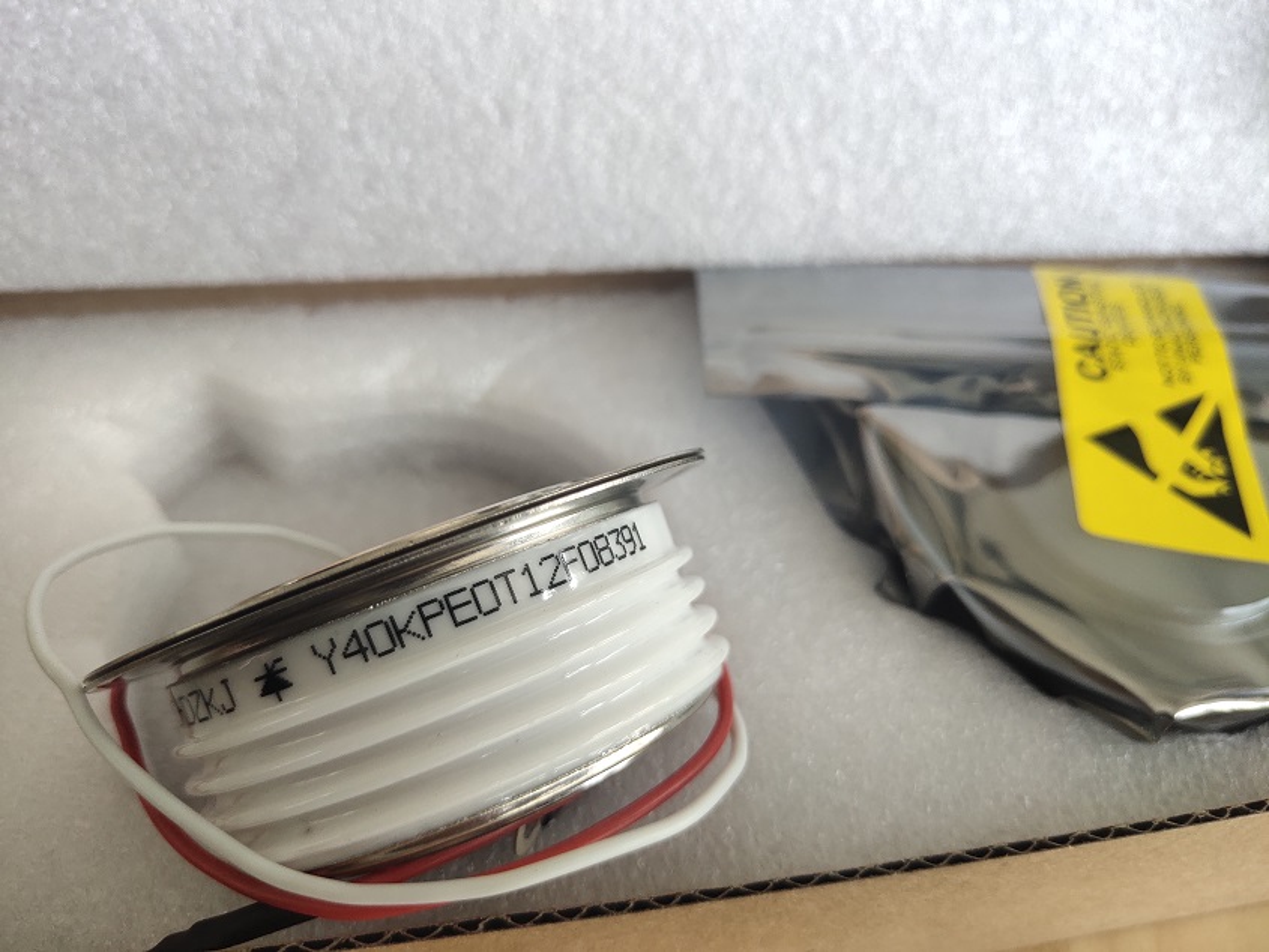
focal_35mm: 29
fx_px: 1063
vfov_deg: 48.2
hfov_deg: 61.7
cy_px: 476
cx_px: 634
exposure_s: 1/100
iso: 90
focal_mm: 4.27
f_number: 1.8
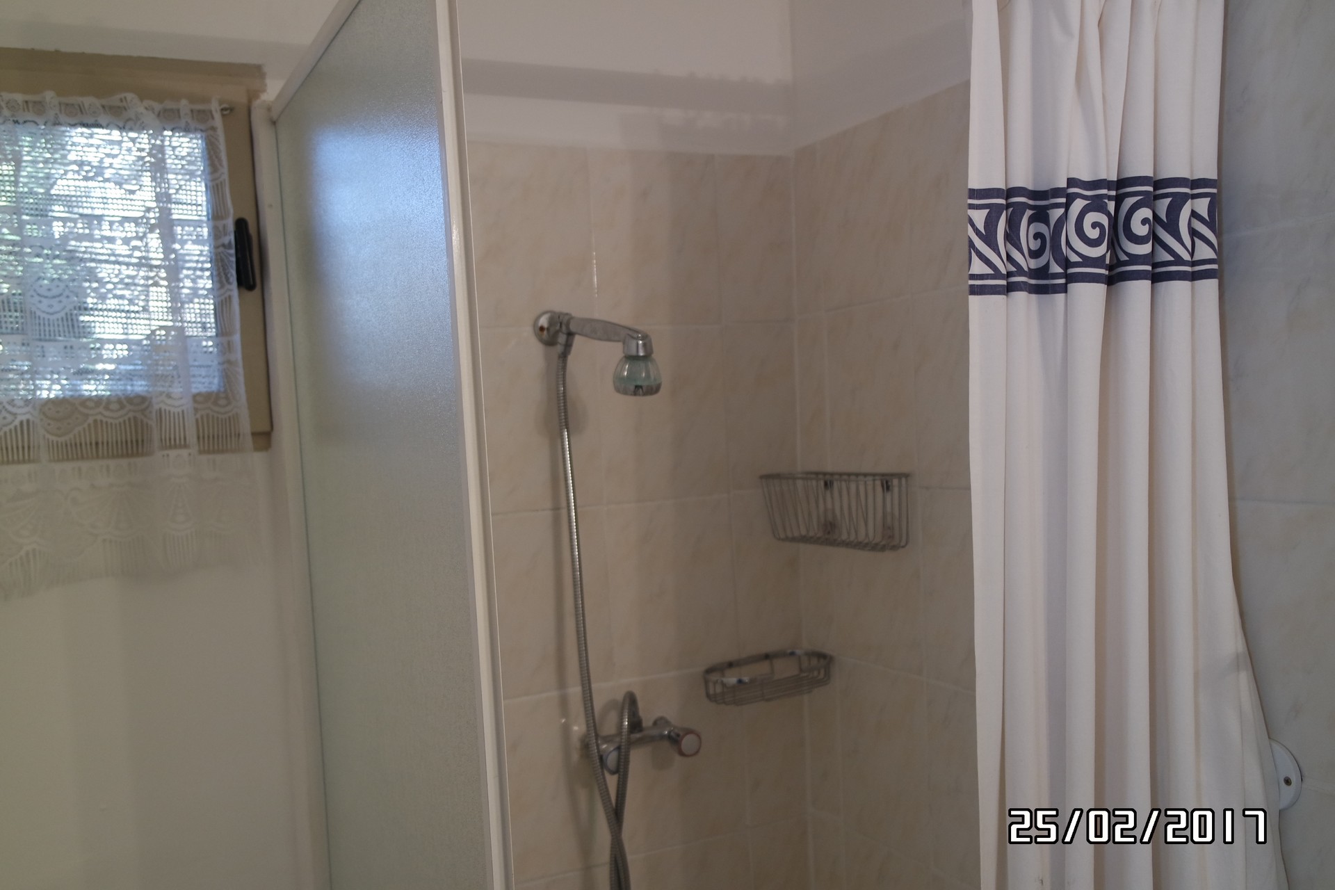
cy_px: 445
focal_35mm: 33
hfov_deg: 57.2
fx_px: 1224
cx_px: 668
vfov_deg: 40.0
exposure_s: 1/40
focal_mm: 22
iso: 400
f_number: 3.5
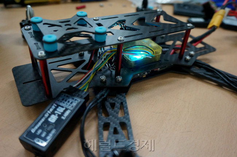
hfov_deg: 59.6
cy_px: 78
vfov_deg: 41.6
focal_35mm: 32
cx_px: 118
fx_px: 207
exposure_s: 1/160
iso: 2000
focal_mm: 21
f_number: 4
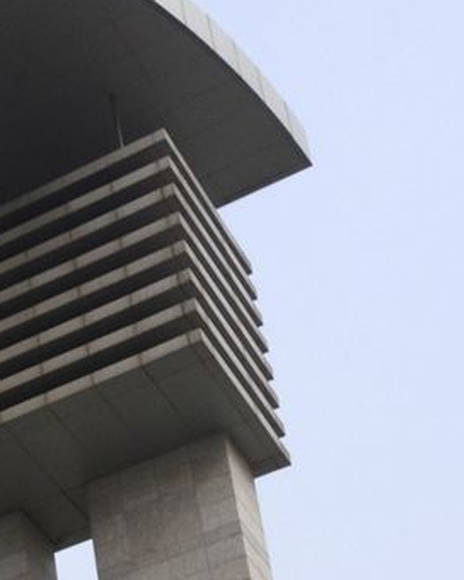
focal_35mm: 116
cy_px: 809
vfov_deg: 15.6
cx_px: -372
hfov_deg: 12.2
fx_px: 1991
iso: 200
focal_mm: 10.4
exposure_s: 1/1000
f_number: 6.3
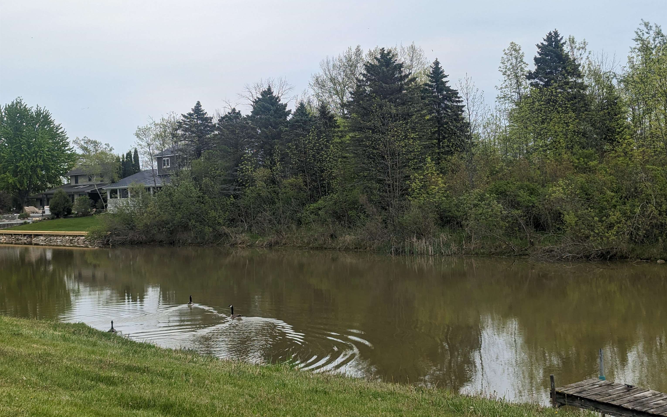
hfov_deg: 39.6
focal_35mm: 51
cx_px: 334
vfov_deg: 25.3
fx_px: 927
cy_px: 184
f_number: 1.85
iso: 47
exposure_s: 1/493
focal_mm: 6.81
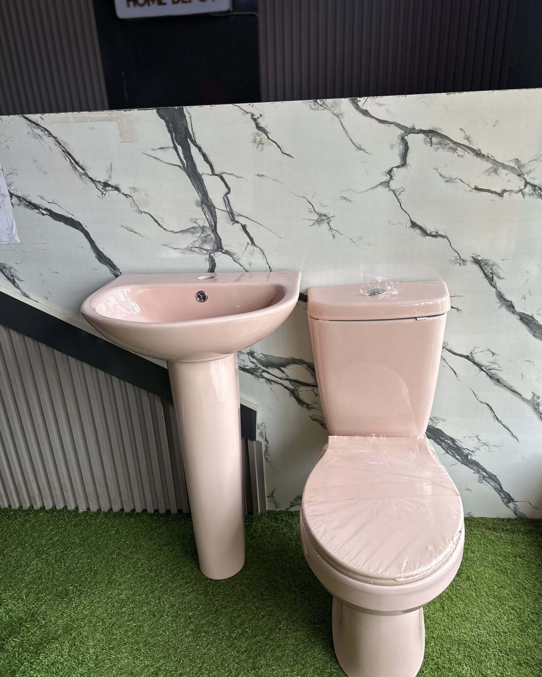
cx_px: 280
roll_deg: +0.7
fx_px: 521
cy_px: 346
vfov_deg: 66.0
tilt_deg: -23.6
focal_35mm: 26
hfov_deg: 54.9
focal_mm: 6.86
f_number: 1.78
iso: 64
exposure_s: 1/177
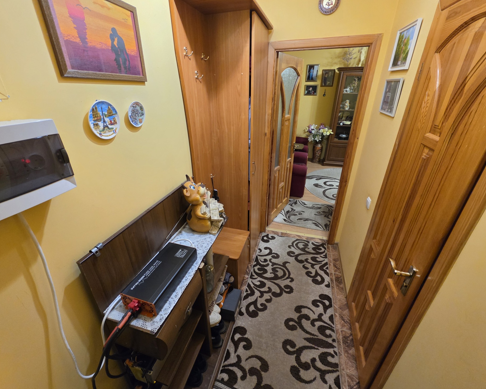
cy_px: 195
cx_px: 233
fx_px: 201
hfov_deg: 100.6
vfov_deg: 88.0
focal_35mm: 14
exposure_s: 1/50
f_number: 1.9
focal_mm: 2.2
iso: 320
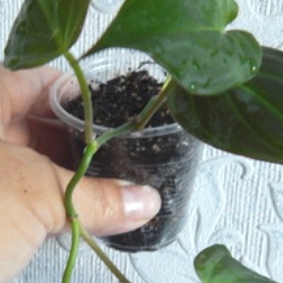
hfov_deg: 27.8
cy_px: 227
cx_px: 72
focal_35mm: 61
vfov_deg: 27.6
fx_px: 564
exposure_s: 1/15
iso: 400
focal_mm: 4
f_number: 3
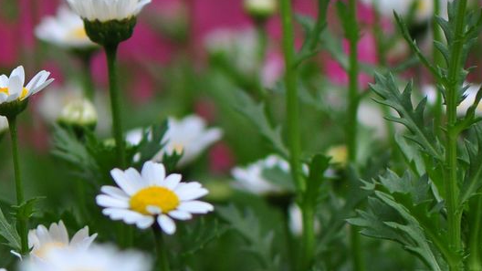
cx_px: 52
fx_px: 5988
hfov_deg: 4.6
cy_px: 85
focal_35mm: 468
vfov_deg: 2.6
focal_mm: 105
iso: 200
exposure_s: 1/2000
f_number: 3
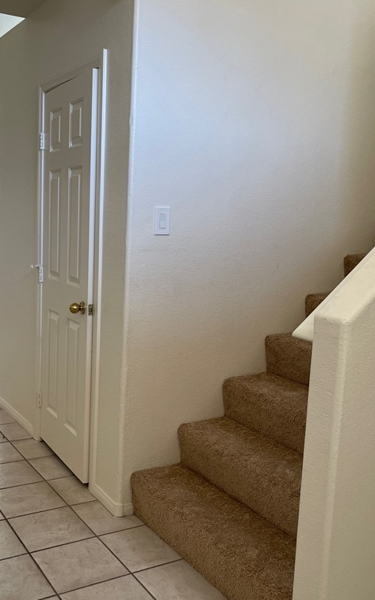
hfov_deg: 34.2
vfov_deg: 52.7
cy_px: 299
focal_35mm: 37
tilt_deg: -8.6
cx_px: 129
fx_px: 605
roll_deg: -2.1
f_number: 1.6
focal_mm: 5.1
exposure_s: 1/120
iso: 100
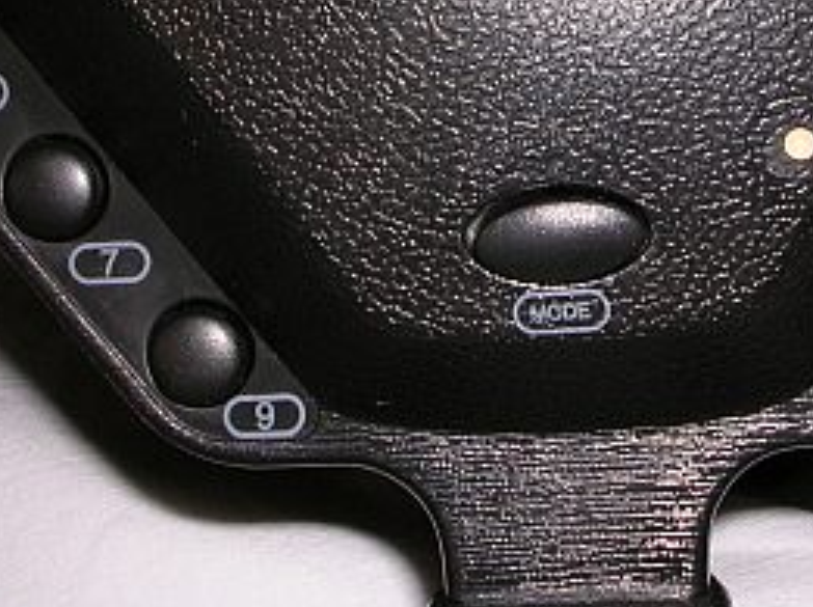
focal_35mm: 92
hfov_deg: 21.2
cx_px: 607
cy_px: 72
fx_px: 2158
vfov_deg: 15.8
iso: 50
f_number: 6.4
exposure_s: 1/60.1
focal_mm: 8
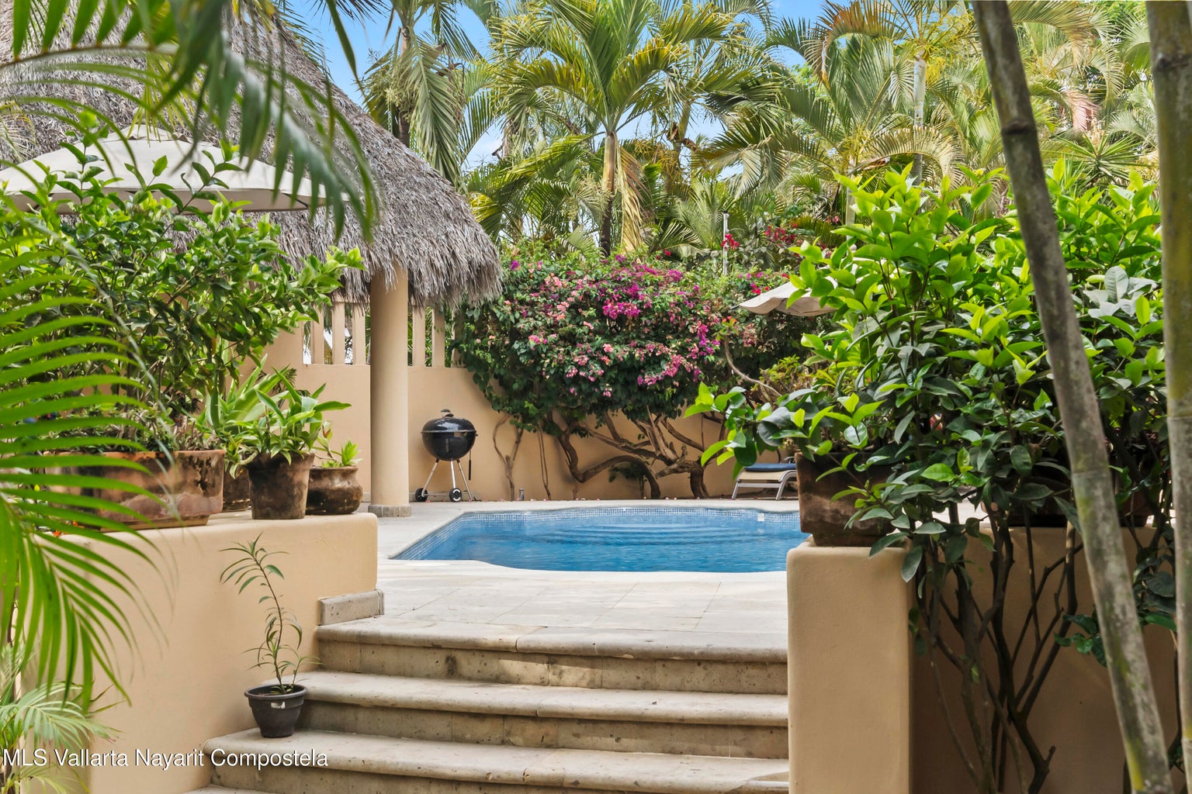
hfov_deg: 38.2
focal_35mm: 52
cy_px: 397
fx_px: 1722
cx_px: 596
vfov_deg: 26.0
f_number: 8
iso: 500
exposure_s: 1/80
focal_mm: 35
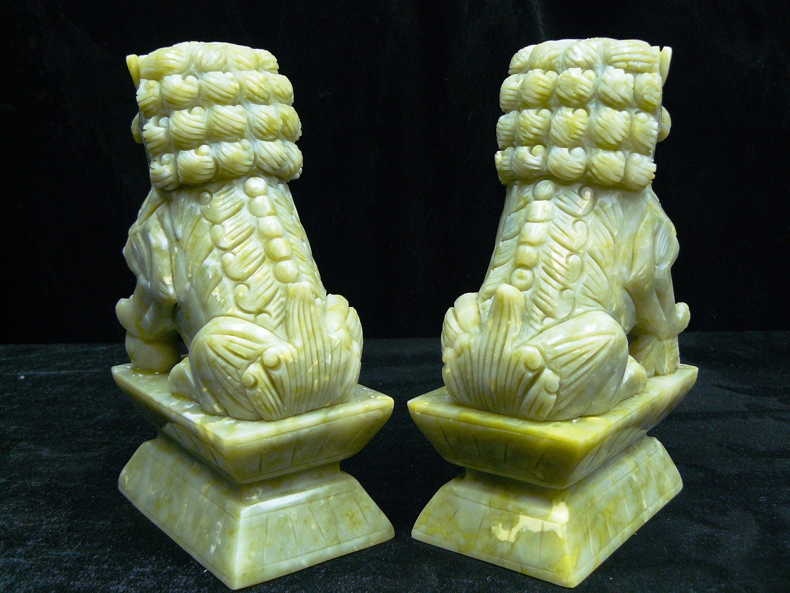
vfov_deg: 39.7
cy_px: 296
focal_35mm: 36
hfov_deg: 51.4
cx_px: 395
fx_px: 822
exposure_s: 1/13
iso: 200
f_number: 2.8
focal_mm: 6
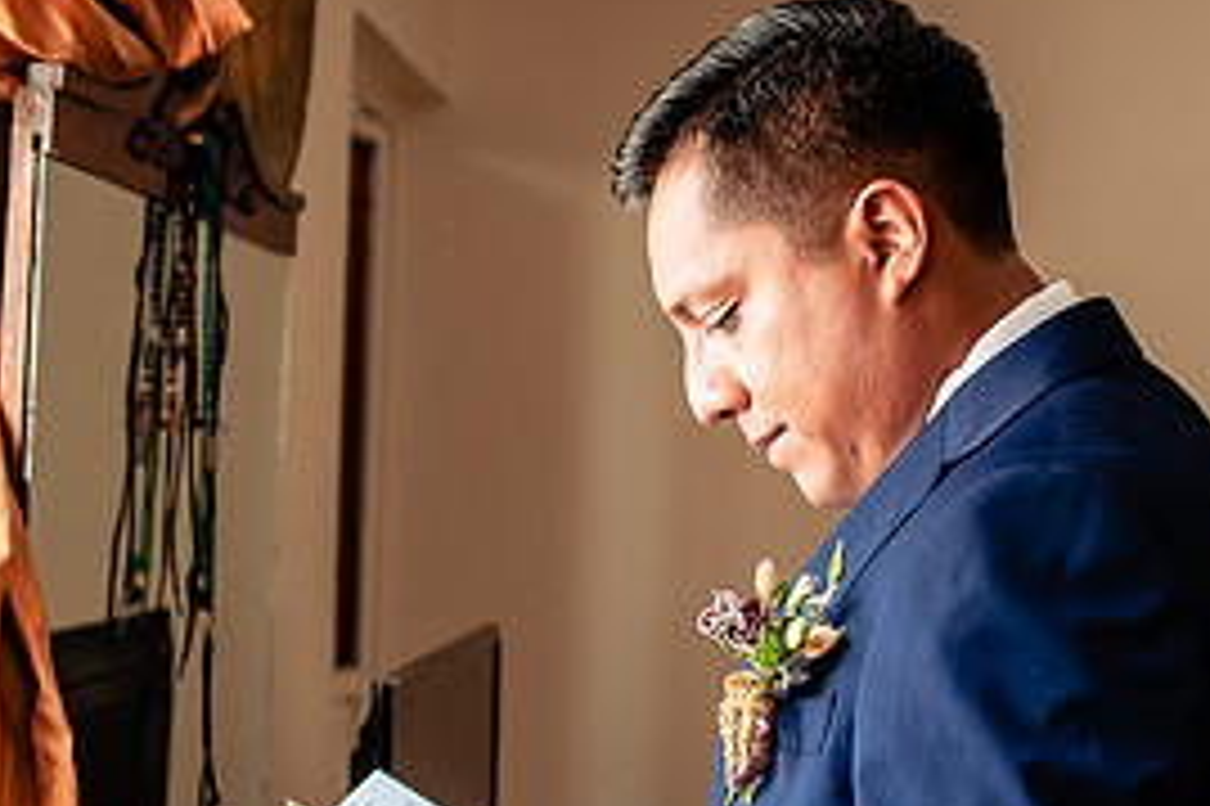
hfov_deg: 29.2
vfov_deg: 19.7
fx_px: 2318
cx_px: 715
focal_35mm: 69
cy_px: 516
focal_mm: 32
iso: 400
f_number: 3.2
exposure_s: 1/100
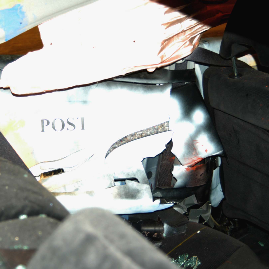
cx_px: 109
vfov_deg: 30.0
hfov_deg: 30.0
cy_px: 124
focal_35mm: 57
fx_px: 501
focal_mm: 24
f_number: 3.3
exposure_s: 1/60
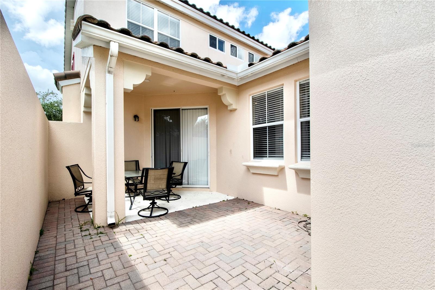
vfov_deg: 77.3
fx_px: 181
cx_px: 218
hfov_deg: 100.4
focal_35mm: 15
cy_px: 145
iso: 320
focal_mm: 10
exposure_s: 1/8000
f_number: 7.1
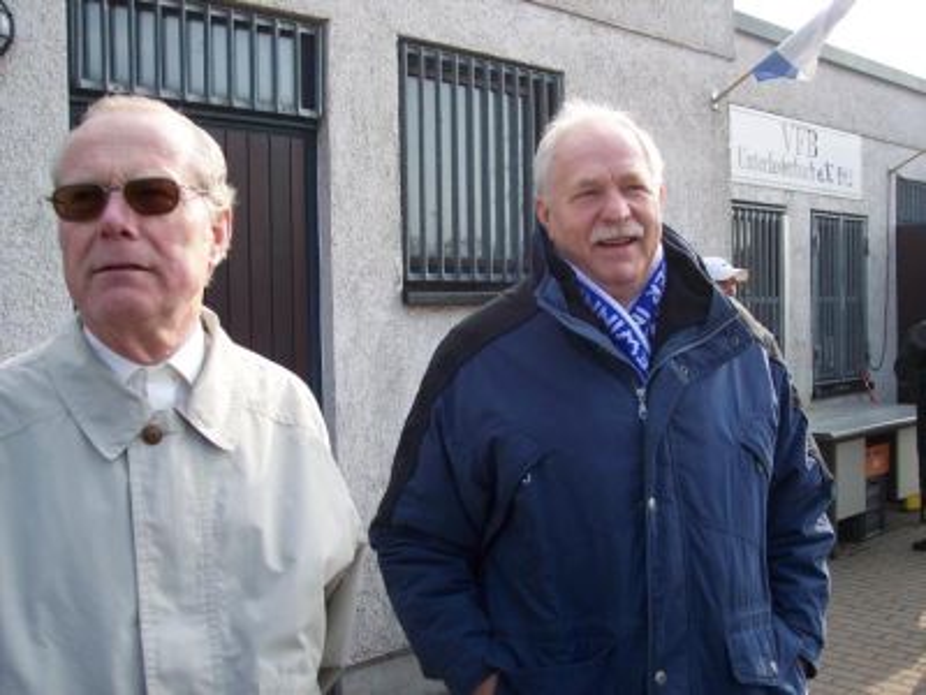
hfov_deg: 47.9
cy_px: 348
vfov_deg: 36.8
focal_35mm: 39
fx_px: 1043
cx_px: 463
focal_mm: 8
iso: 100
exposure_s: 1/350
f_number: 3.4
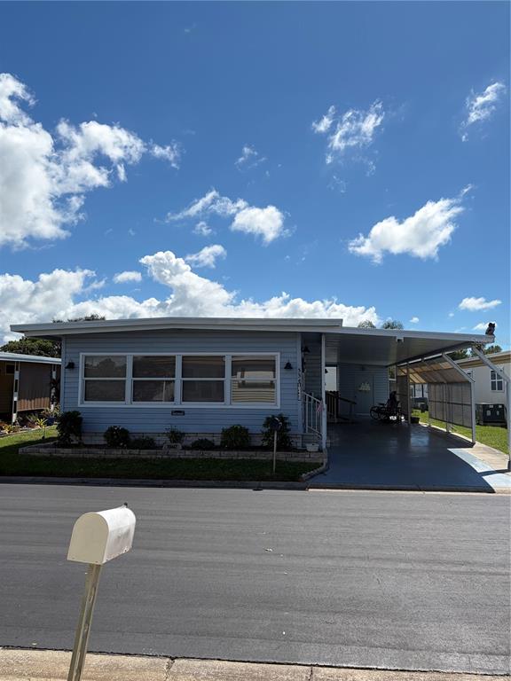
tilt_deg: +4.8
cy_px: 340
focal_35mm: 26
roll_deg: -0.7
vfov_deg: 67.3
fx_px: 512
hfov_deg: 53.1
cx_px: 256
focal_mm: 5.96
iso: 50
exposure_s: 1/5348
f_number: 1.6
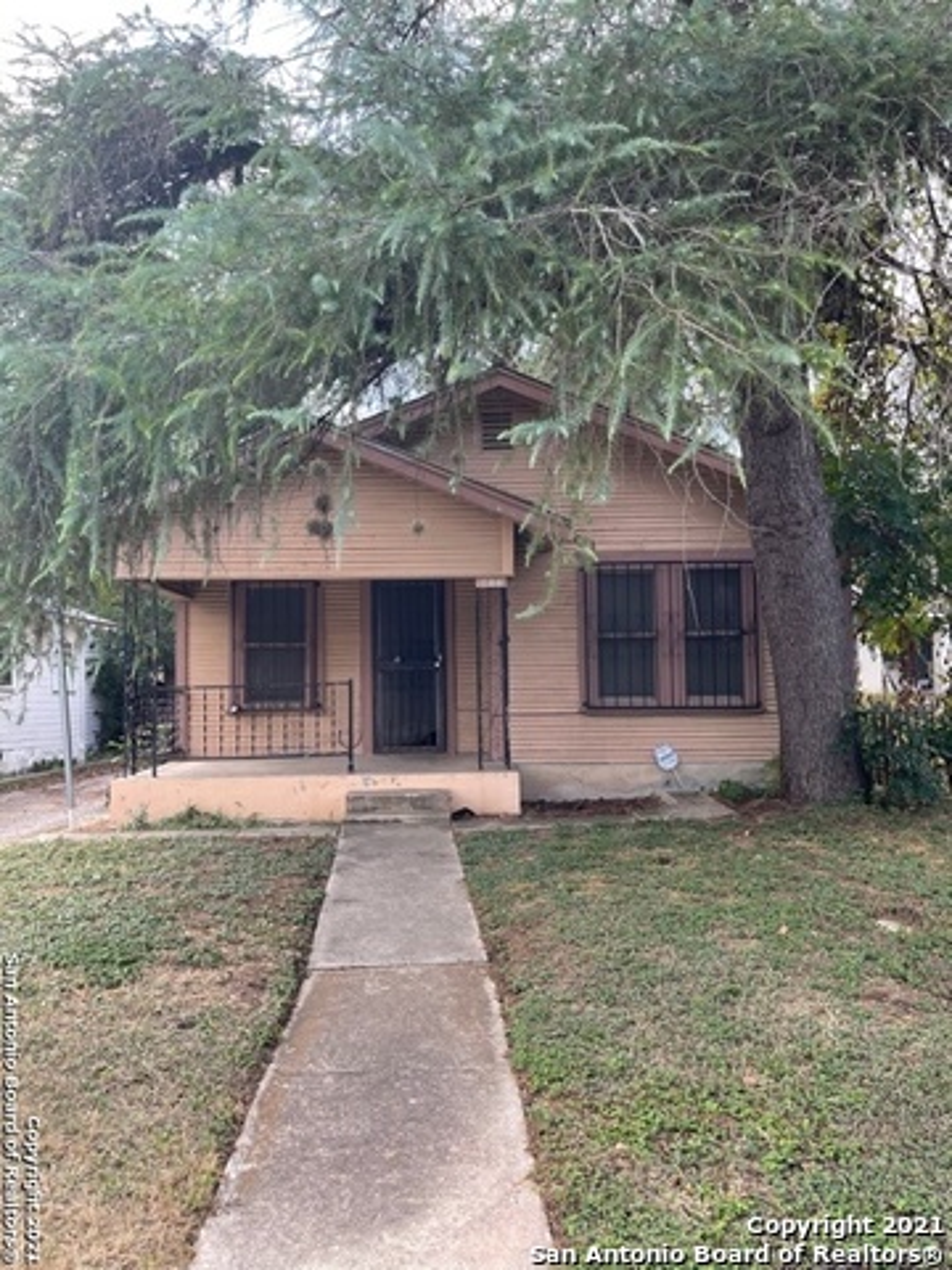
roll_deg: +1.3
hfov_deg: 53.1
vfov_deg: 67.3
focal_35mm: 26
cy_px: 635
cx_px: 476
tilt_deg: +2.4
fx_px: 953
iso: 32
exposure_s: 1/383
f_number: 1.6
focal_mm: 5.1
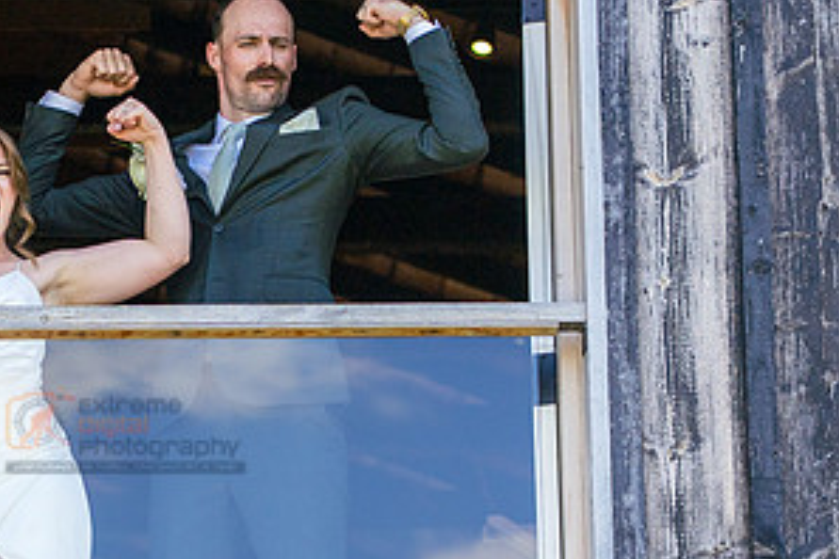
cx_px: 127
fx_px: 5779
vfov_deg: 5.5
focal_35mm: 248
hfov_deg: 8.3
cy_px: 431
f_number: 2.8
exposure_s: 1/3200
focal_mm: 85
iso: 250
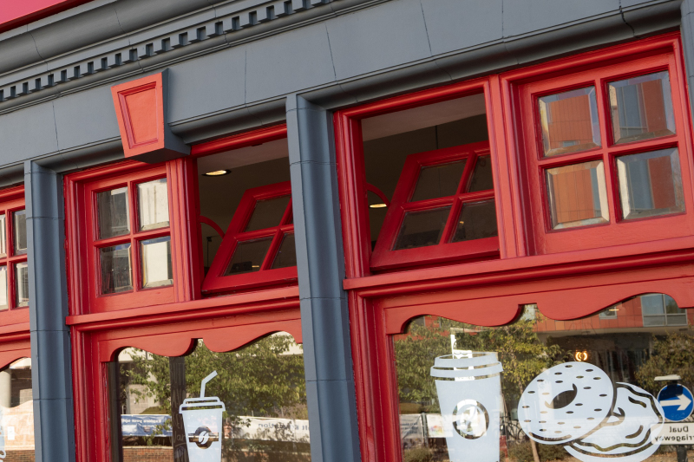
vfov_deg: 24.1
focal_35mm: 56
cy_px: 237
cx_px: -83
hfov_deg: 31.2
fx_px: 1084
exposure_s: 1/100
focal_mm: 22.5
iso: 100
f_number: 5
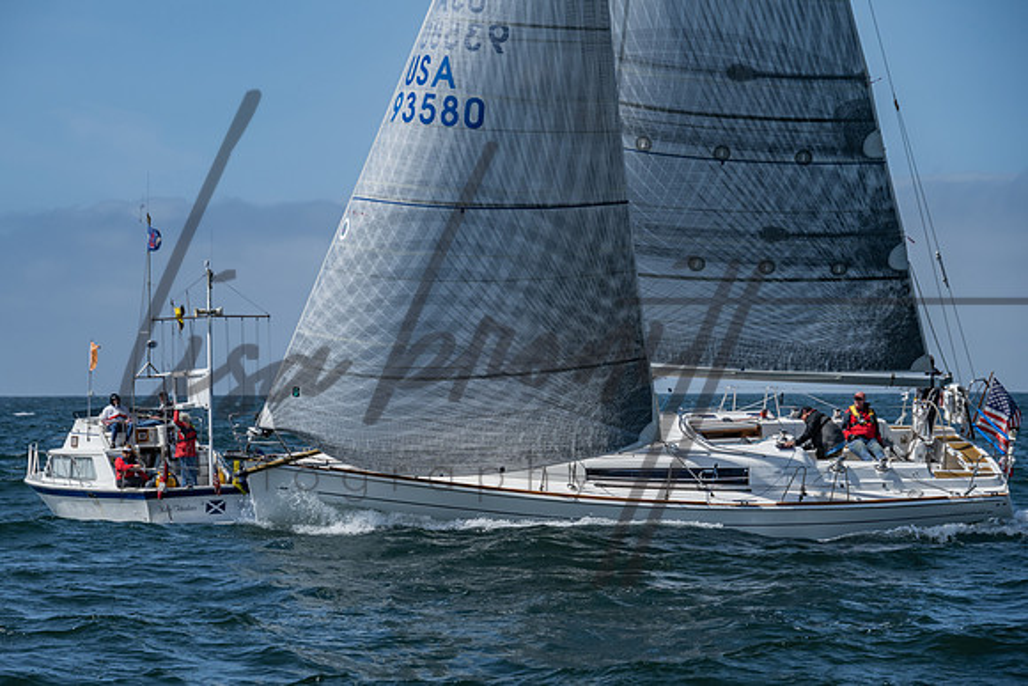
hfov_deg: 15.1
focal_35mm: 136
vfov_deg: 10.1
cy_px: 369
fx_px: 3876
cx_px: 485
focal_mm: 120
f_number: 6.3
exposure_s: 1/2000
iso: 200
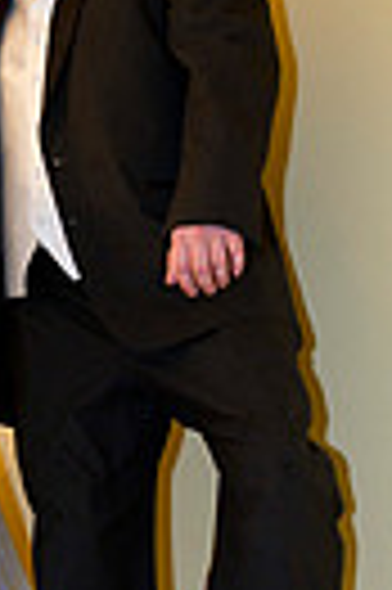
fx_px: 1801
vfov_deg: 18.6
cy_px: 338
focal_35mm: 110
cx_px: -52
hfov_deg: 12.2
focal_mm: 32
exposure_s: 1/60
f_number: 3.5
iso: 1250
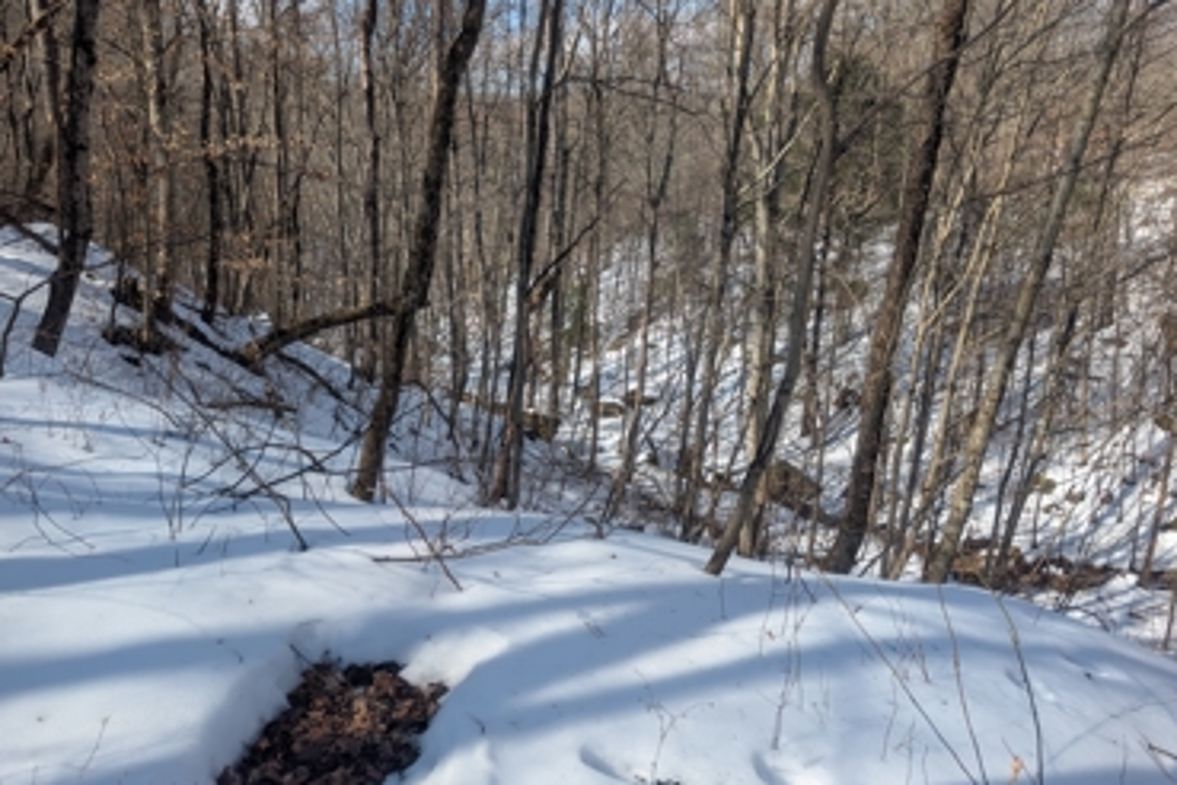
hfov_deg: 67.3
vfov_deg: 47.9
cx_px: 555
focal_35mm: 27
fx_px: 883
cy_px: 386
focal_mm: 6.9
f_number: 1.68
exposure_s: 1/595
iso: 21
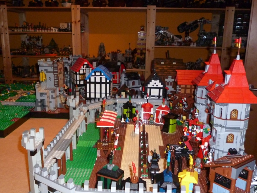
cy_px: 109
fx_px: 267
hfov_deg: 51.3
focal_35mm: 36
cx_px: 118
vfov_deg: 39.6
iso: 320
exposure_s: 1/60
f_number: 3.1
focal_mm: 5
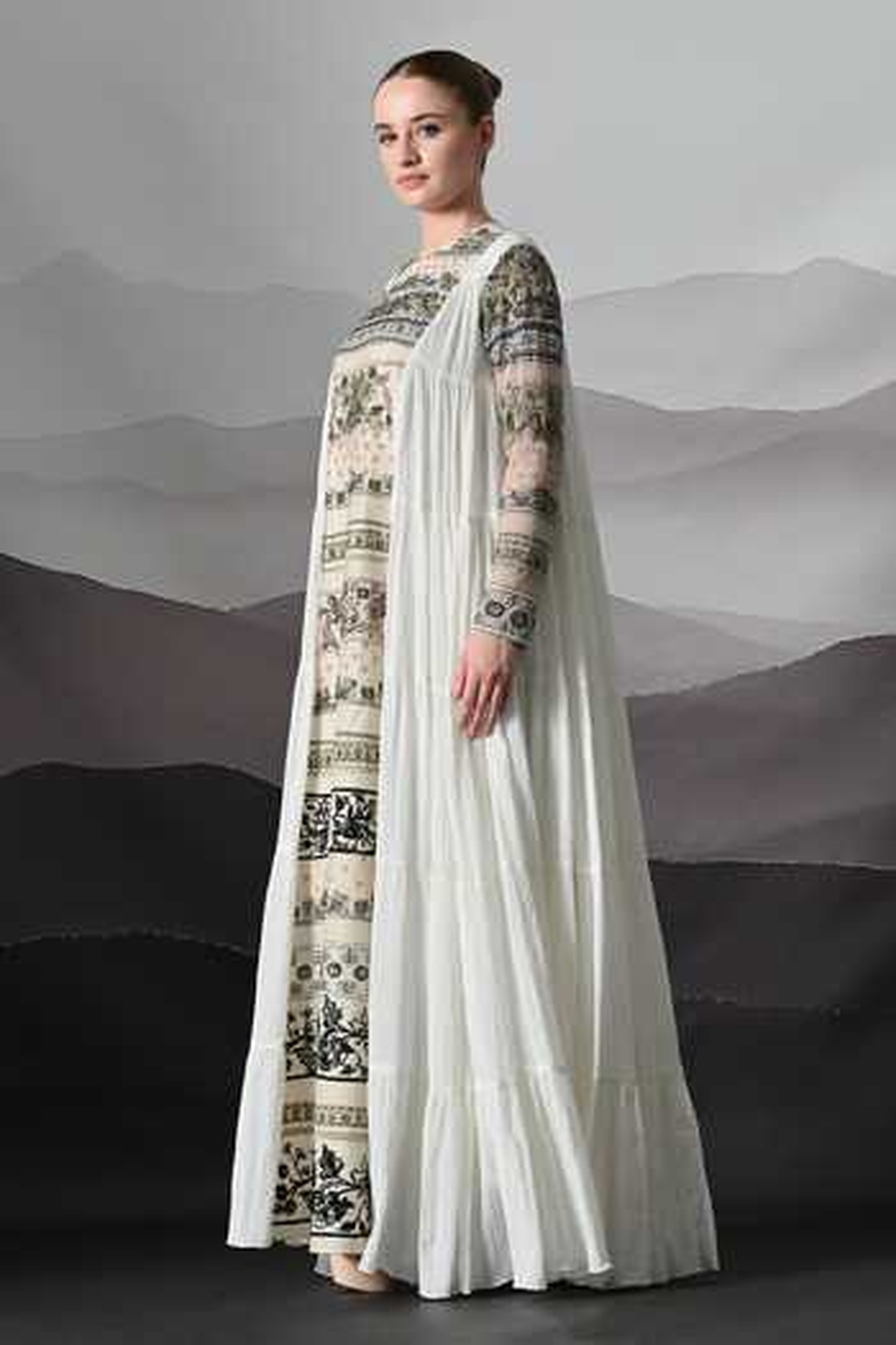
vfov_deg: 23.6
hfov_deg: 15.9
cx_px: 448
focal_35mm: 86
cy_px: 672
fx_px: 3210
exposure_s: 1/160
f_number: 8
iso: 250
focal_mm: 86
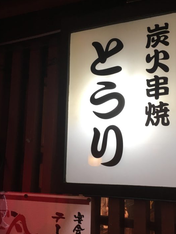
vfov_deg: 44.8
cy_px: 116
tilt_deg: +5.4
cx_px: 113
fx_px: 285
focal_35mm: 42
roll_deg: +0.8
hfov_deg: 34.1
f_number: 2.2
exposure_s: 1/30
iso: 32
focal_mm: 4.15
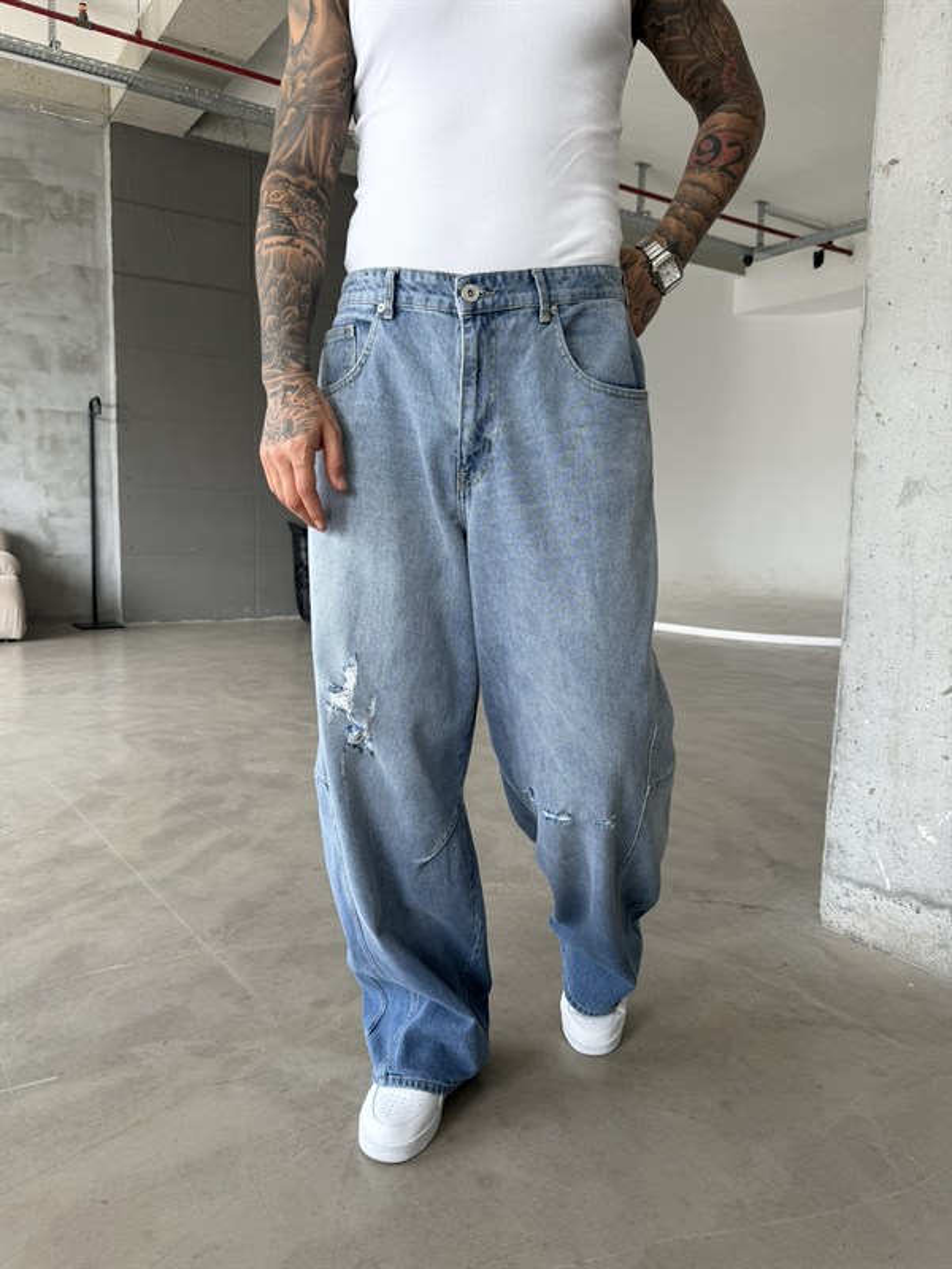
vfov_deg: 71.6
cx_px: 476
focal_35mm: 24
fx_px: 880
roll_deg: -0.8
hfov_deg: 56.8
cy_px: 634
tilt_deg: -7.6
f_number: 1.78
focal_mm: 6.76
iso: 64
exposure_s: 1/224
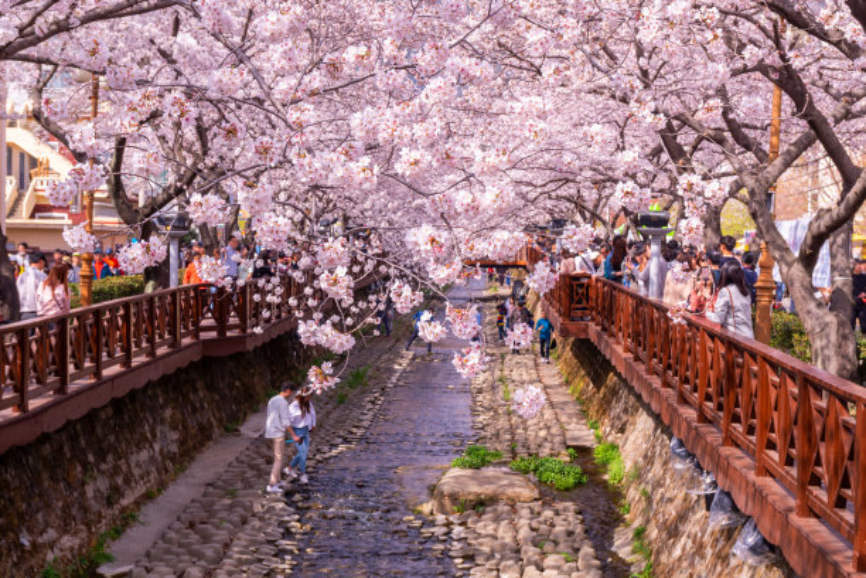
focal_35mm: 56
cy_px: 289
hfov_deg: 35.9
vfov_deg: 24.4
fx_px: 1335
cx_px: 433
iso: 100
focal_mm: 37
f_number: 8
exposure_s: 1/100
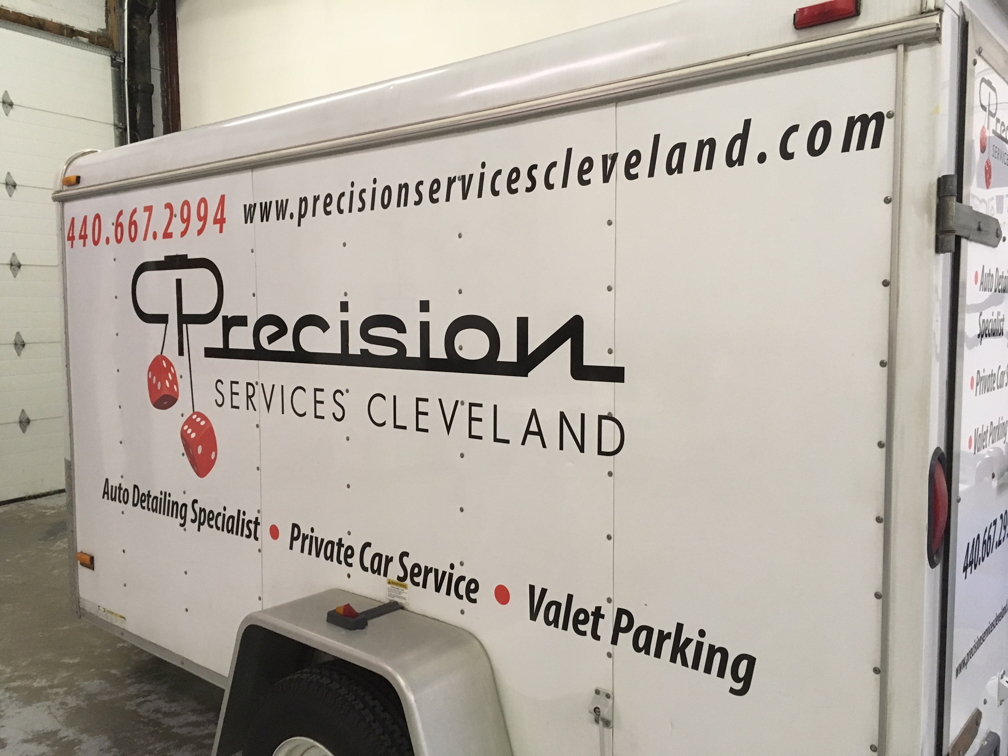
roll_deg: +0.1
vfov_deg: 48.2
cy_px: 378
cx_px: 504
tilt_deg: -4.5
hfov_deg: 61.7
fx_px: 844
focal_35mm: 29
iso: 160
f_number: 2.2
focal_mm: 4.15
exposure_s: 1/30
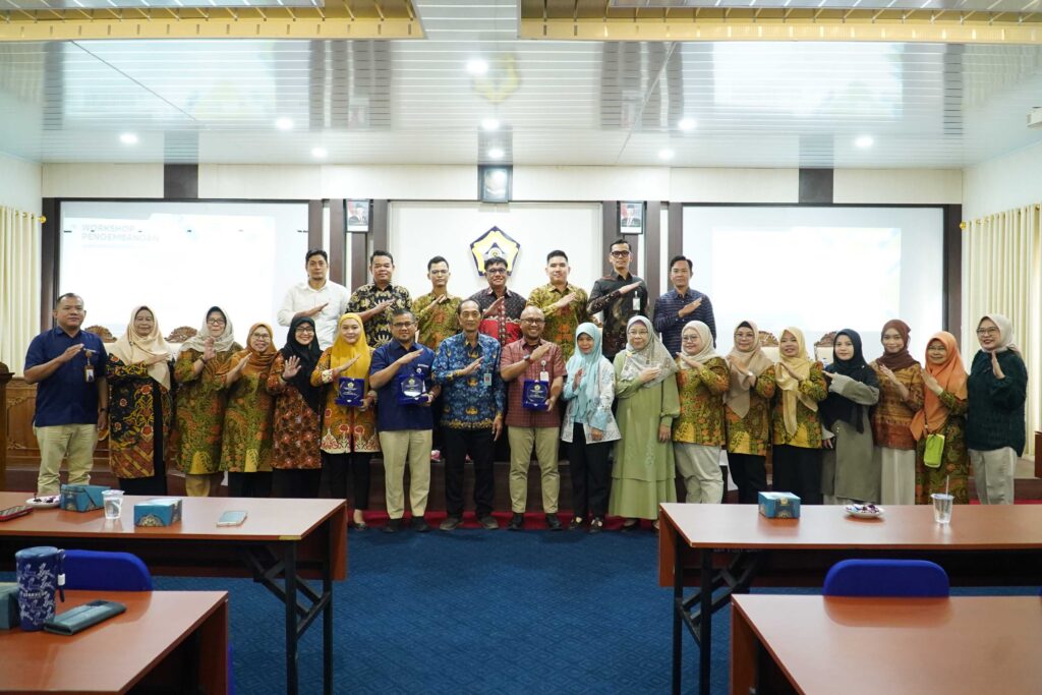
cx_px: 521
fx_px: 782
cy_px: 348
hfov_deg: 67.4
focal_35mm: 27
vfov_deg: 47.9
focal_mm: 18
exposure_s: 1/50
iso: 3200
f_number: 4
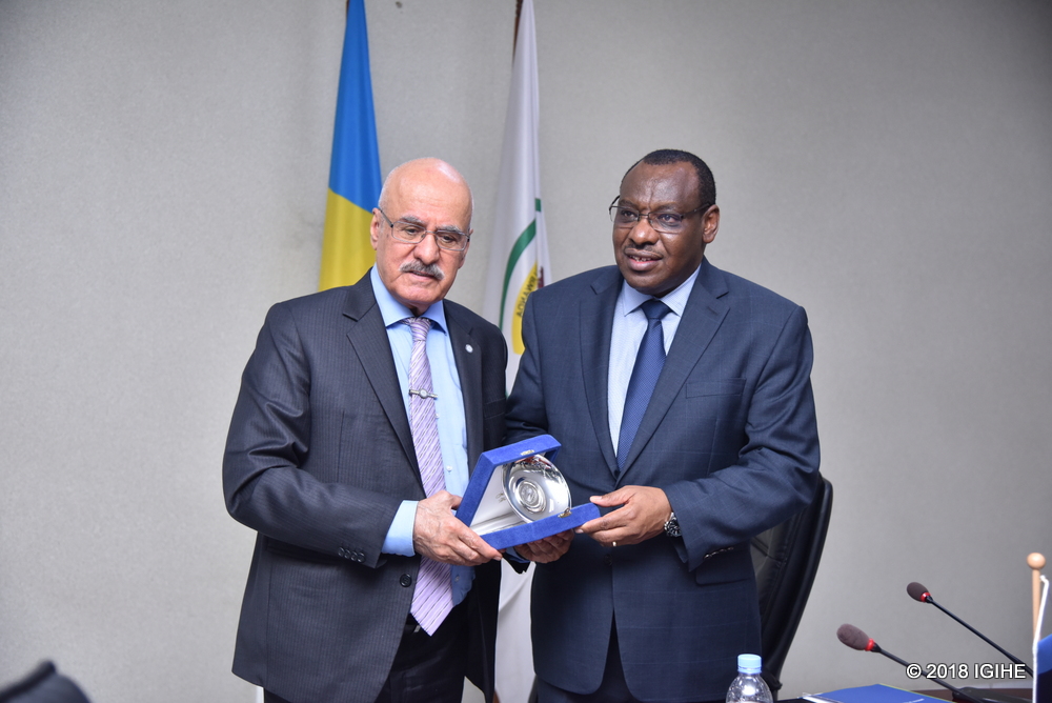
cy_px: 352
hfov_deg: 38.2
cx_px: 526
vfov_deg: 26.0
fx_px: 1520
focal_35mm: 52
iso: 1000
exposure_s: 1/200
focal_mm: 52
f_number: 4
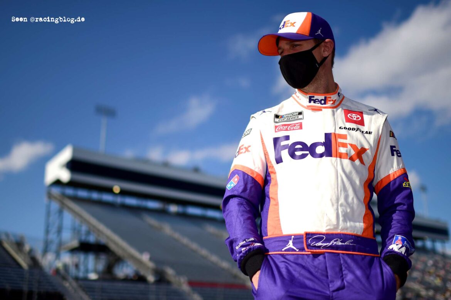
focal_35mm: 35
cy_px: 150
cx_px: 226
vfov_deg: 37.8
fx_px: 438
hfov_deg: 54.5
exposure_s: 1/8000
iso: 50
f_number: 1.4
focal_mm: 35
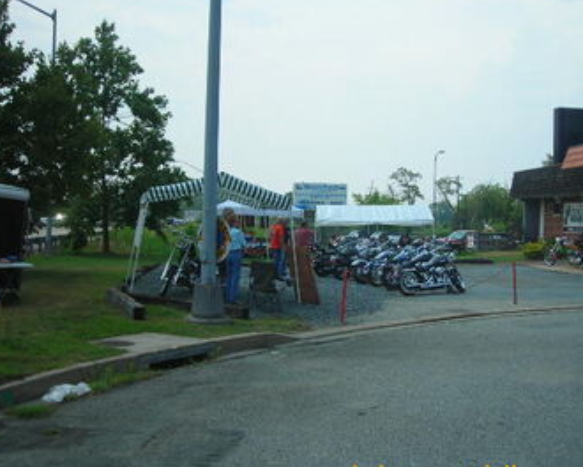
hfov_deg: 41.1
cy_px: 228
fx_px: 776
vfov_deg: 33.4
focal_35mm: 45
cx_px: 304
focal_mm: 6.3
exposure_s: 1/191
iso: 50
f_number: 6.4
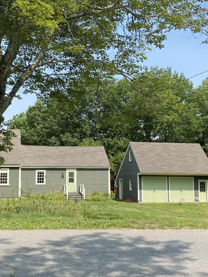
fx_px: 377
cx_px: 92
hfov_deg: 30.9
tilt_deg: +6.8
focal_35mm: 47
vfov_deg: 40.4
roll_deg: +0.3
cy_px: 142
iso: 32
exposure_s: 1/1300
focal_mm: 4.25
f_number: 1.8
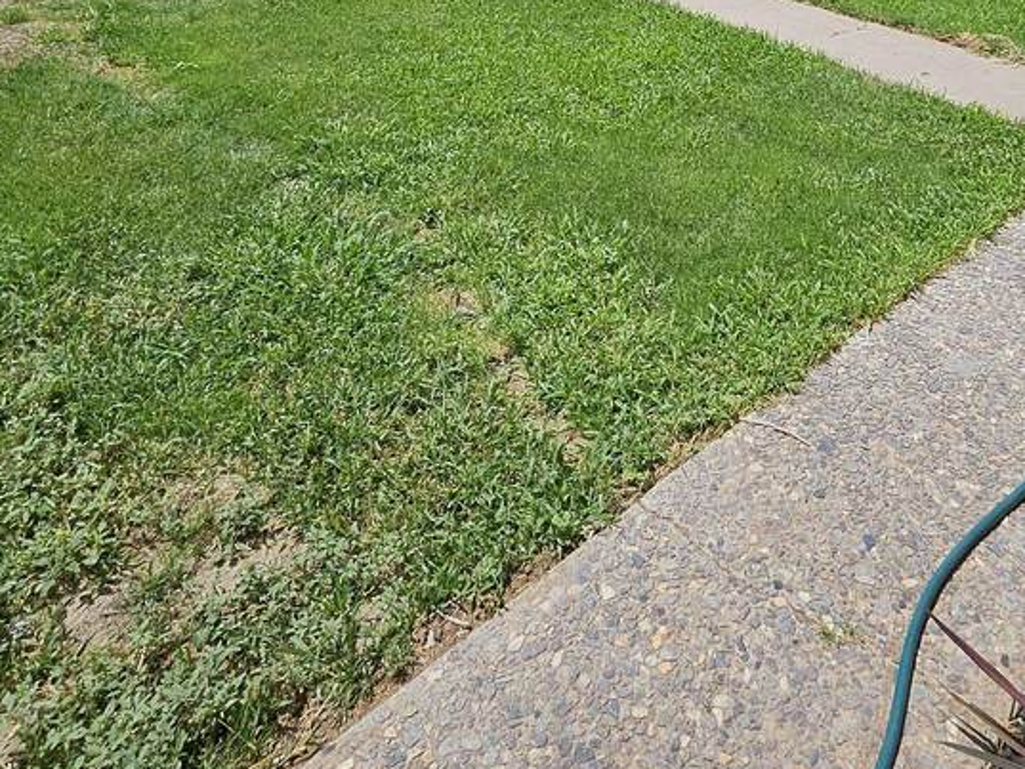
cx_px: 720
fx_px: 918
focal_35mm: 31
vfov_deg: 40.6
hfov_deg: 56.5
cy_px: 25
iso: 32
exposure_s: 1/2180
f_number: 2.2
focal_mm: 1.74
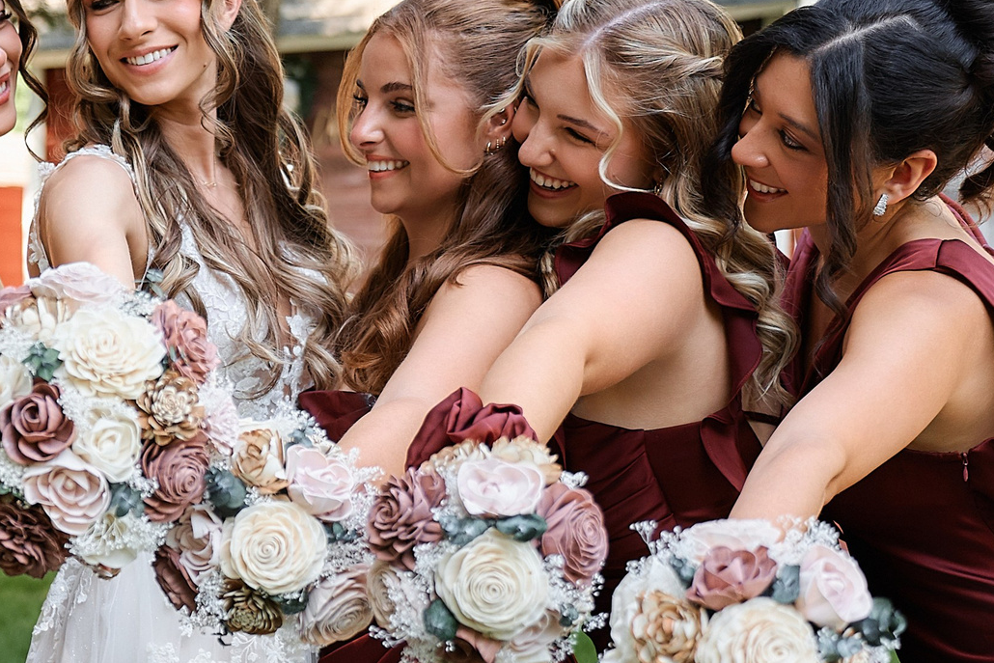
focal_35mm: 92
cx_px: -90
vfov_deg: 14.9
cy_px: 417
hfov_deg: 21.1
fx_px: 2540
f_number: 2.8
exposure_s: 1/400
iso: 500
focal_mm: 37
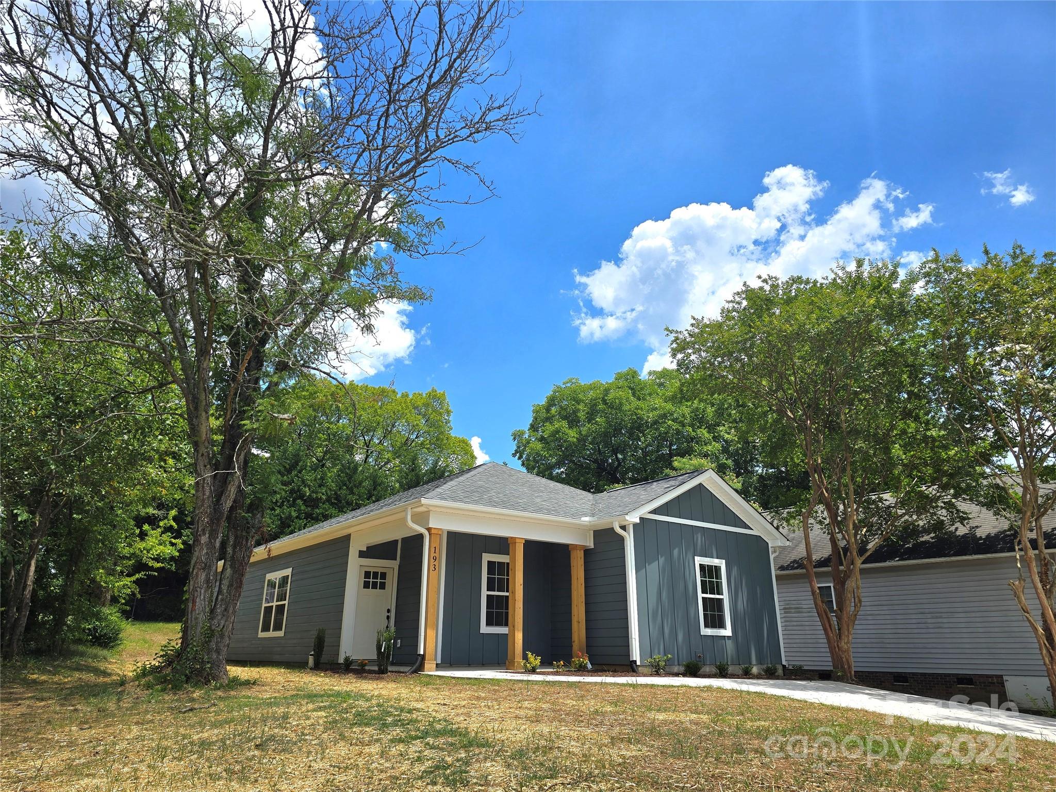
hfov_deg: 73.9
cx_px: 528
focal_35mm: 23
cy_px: 396
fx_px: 702
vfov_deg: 58.9
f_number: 1.7
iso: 12
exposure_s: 1/909
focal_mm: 6.3
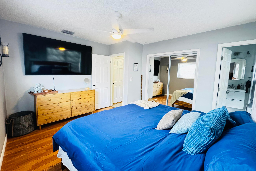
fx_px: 107
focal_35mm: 15
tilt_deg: -5.0
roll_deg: -1.4
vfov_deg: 77.3
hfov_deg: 100.4
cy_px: 82
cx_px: 126
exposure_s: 1/60
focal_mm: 2.22
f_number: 2.2
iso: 1000
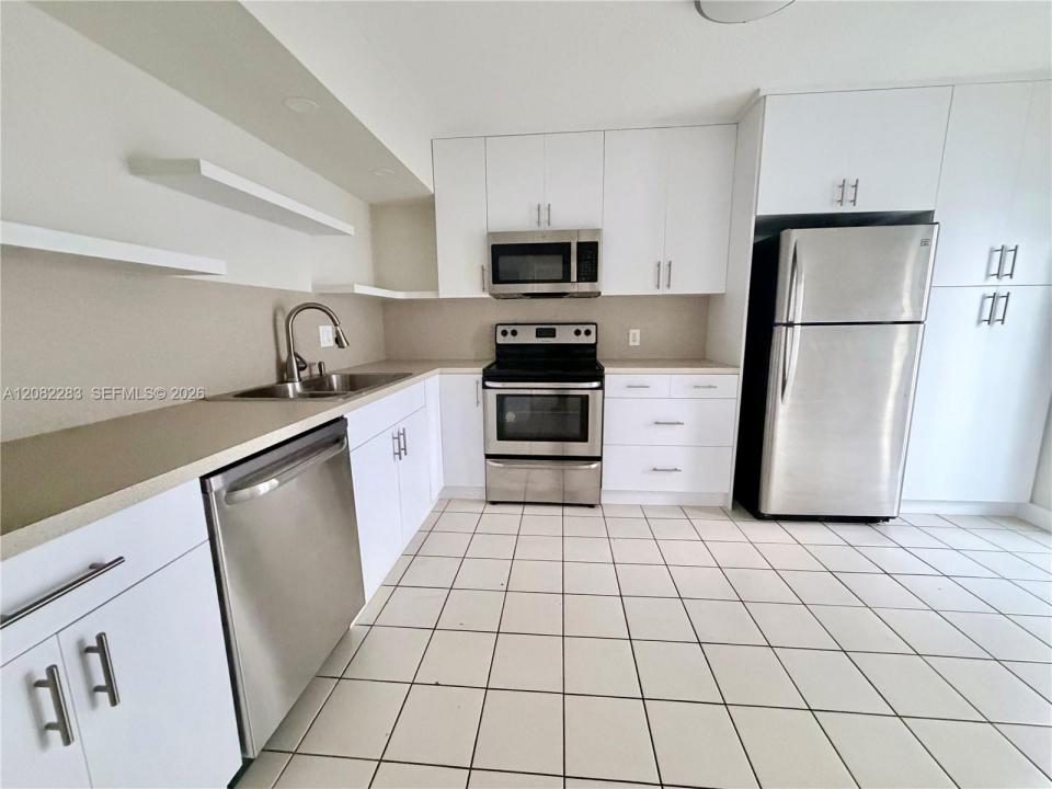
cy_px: 394
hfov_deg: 102.1
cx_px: 526
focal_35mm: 14
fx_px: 425
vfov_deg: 85.7
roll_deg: +0.9
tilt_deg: -10.5
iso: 1000
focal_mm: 2.22
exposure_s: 1/60
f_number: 2.2
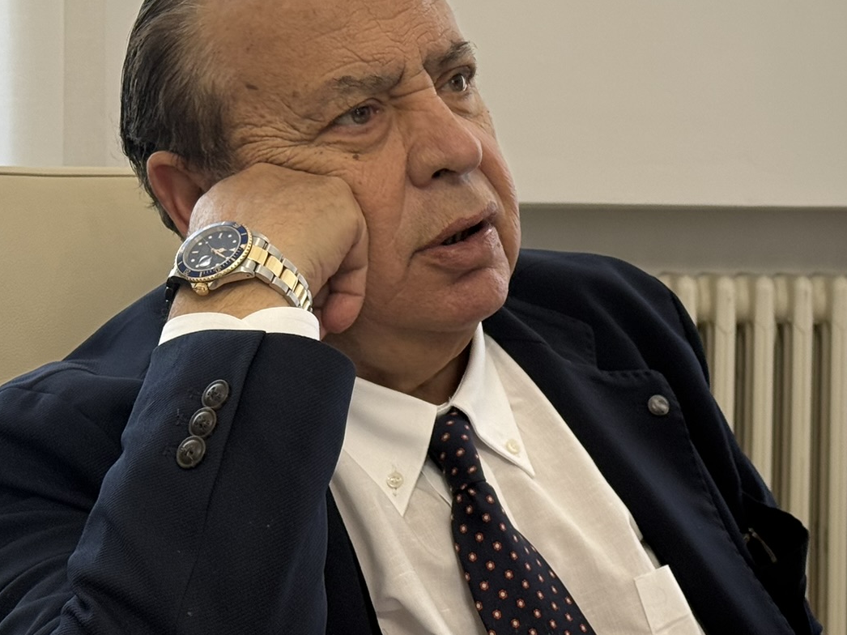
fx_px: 2300
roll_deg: -1.2
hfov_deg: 20.6
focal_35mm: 94
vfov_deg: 15.7
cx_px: 690
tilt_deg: -0.1
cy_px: 193
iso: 100
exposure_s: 1/100
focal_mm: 6.76
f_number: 1.78
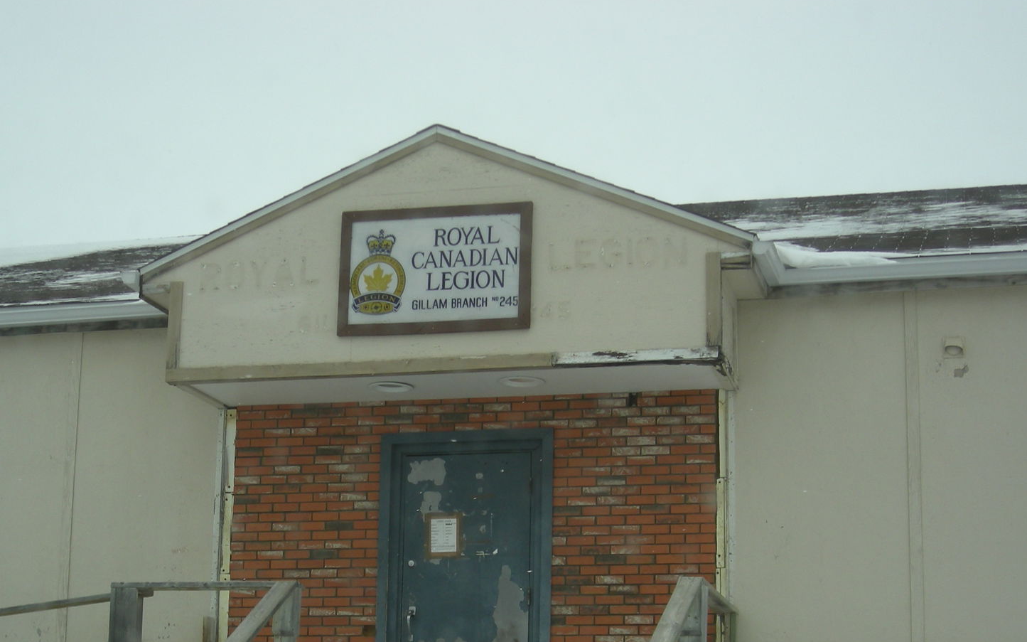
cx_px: 421
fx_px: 1931
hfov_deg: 29.7
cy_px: 484
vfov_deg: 18.7
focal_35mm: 69
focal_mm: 7.9
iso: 50
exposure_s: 1/438
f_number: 3.2
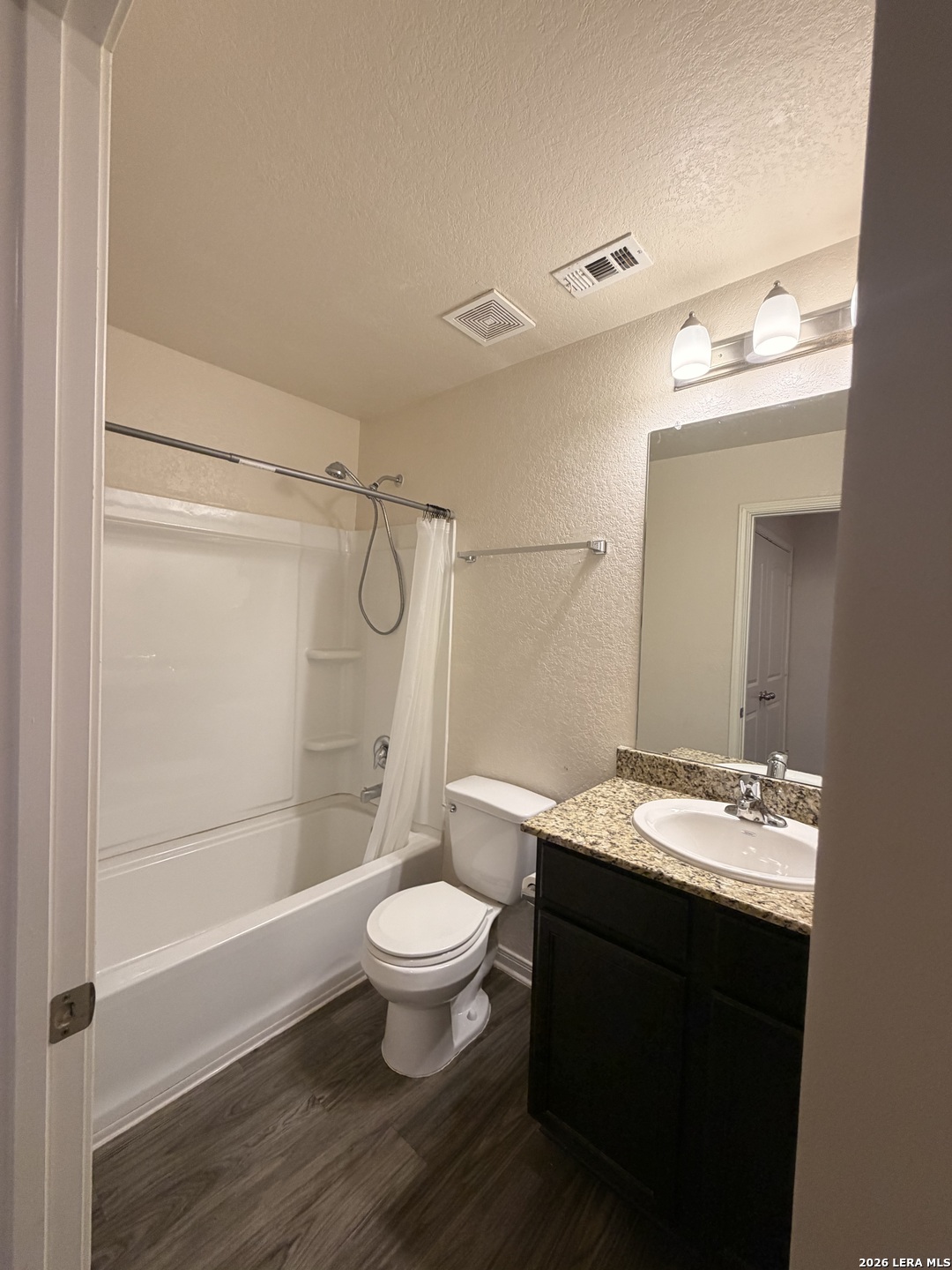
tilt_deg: -1.2
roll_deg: -1.9
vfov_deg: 102.1
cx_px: 476
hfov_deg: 85.7
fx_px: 513
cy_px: 635
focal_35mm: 14
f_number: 2.2
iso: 250
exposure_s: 1/120
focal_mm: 2.22
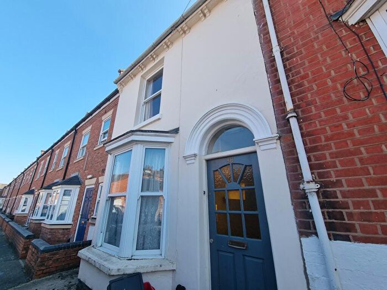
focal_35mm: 13
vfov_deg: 89.9
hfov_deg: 106.2
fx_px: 145
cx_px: 194
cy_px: 145
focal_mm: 2.2
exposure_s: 1/612
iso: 50
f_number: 2.2
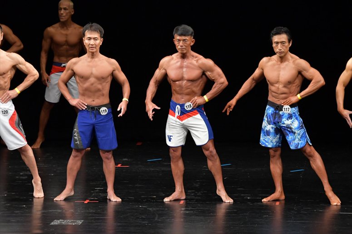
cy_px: 117
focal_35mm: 255
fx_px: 2492
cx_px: 176
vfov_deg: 5.4
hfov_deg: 8.1
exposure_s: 1/400
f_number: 5.6
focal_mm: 170
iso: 3200
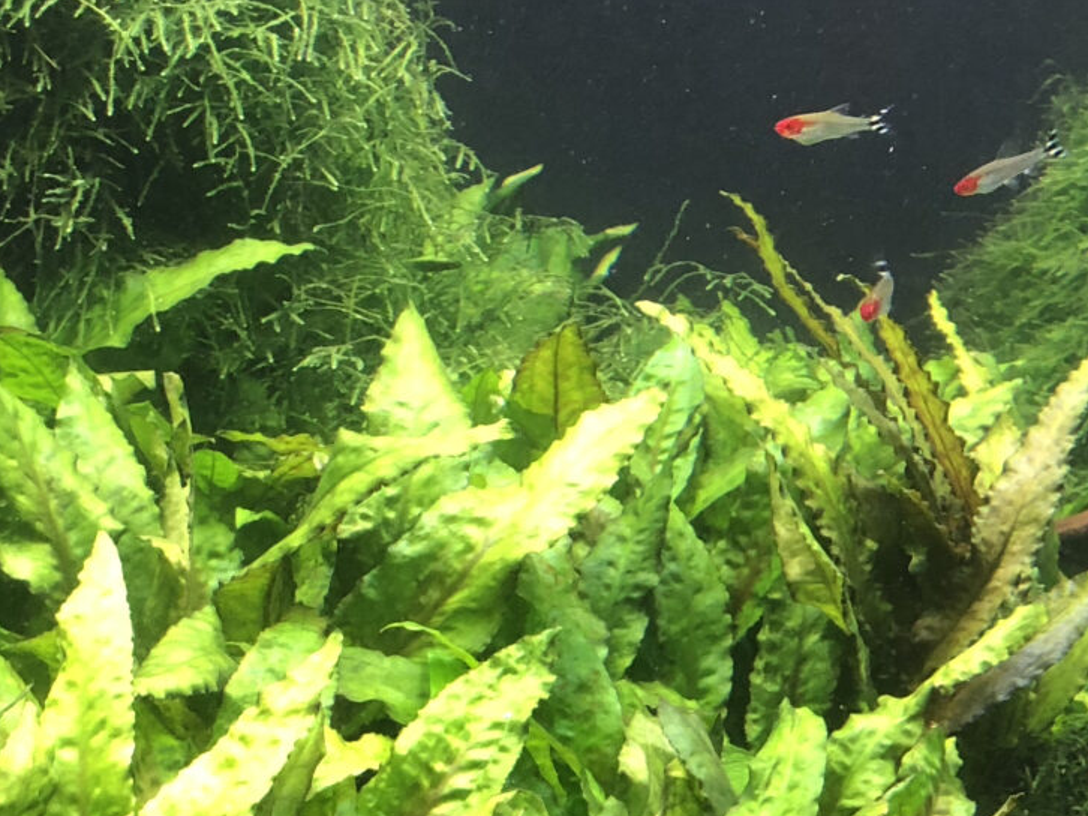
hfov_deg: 24.5
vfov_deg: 18.6
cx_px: 310
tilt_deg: -14.1
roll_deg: -1.6
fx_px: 2482
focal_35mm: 79
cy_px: 440
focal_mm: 3.99
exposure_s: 1/16
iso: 50
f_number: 1.8
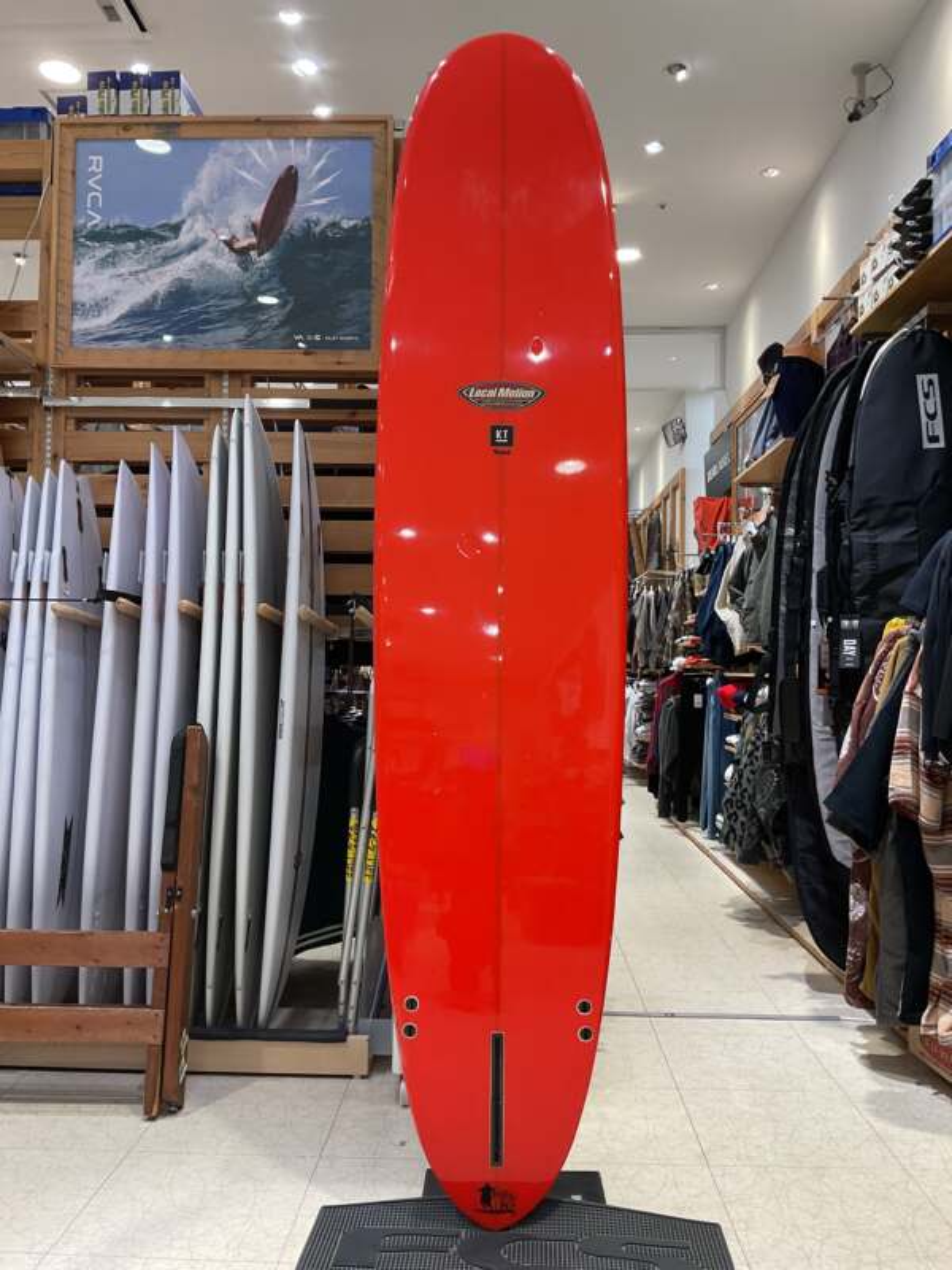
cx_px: 476
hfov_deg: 48.2
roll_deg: -0.3
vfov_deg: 61.7
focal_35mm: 29
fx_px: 1063
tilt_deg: +2.0
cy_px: 635
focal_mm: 3
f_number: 1.8
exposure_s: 1/60
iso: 40
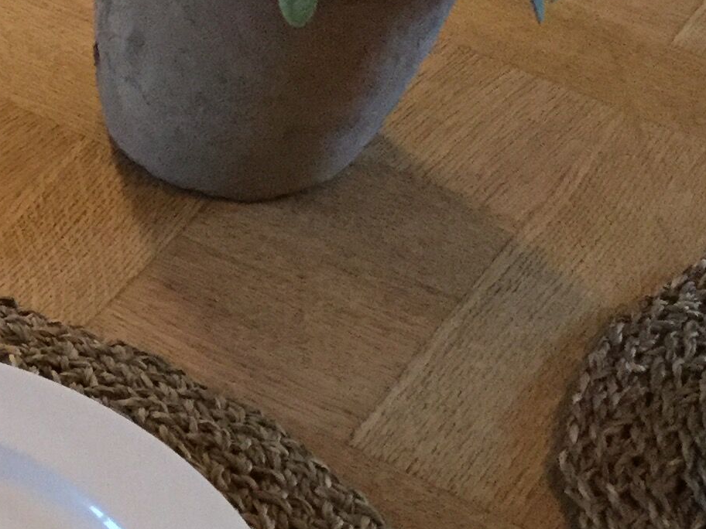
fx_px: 2264
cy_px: 406
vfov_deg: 13.3
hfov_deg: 16.2
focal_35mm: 111
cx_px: -357
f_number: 2.4
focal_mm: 3.3
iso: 200
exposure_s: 1/17
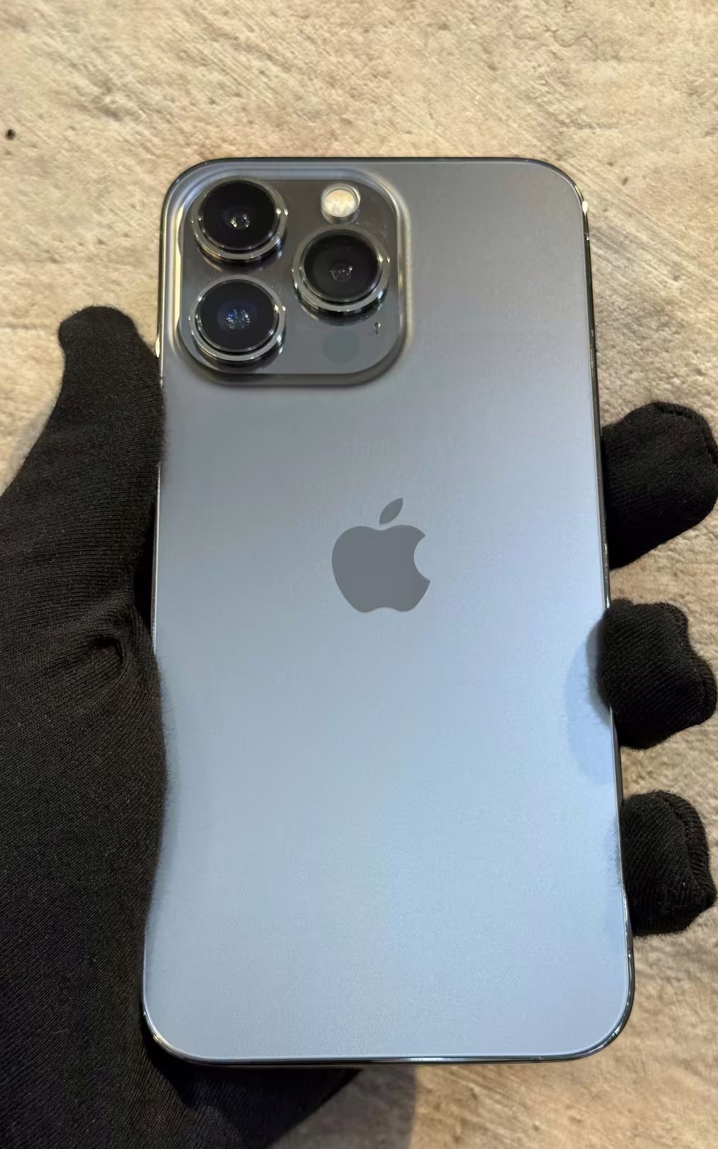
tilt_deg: +1.0
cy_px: 574
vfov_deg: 39.6
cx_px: 383
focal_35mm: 51
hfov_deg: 25.3
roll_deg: +0.6
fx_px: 1596
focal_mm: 6.76
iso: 160
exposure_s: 1/50
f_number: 1.78
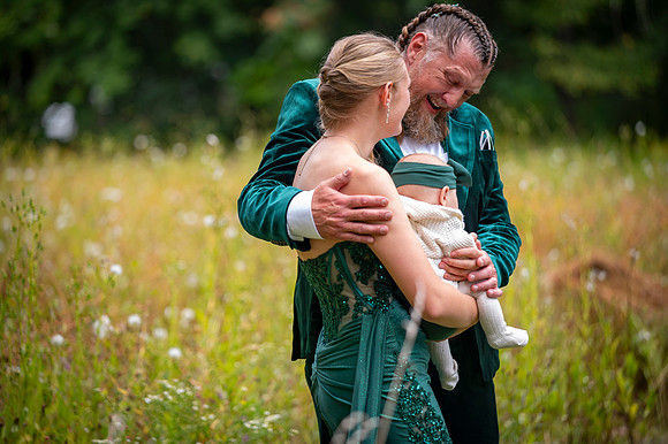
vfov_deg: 9.0
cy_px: 222
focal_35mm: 153
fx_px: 2832
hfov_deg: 13.5
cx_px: 334
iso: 50
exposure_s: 1/125
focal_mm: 150
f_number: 2.8
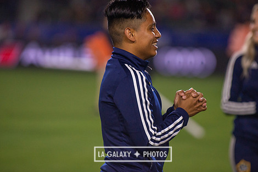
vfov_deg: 5.6
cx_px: 133
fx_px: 1769
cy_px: 72
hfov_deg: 8.3
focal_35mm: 247
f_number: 2.8
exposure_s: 1/2500
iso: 1600
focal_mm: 200
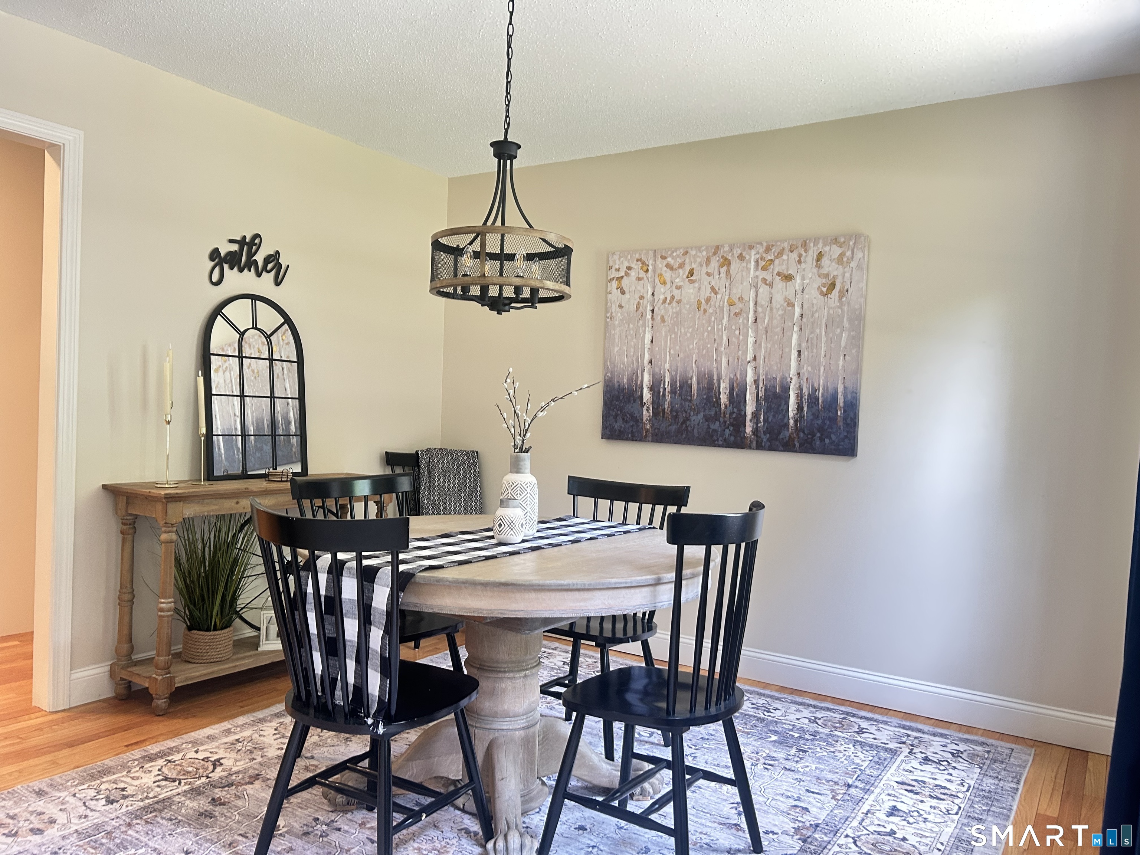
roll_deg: -2.5
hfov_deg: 67.3
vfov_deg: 53.1
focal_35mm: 26
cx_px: 570
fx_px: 856
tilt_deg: -1.3
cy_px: 428
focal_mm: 5.7
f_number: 1.5
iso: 250
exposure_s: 1/60
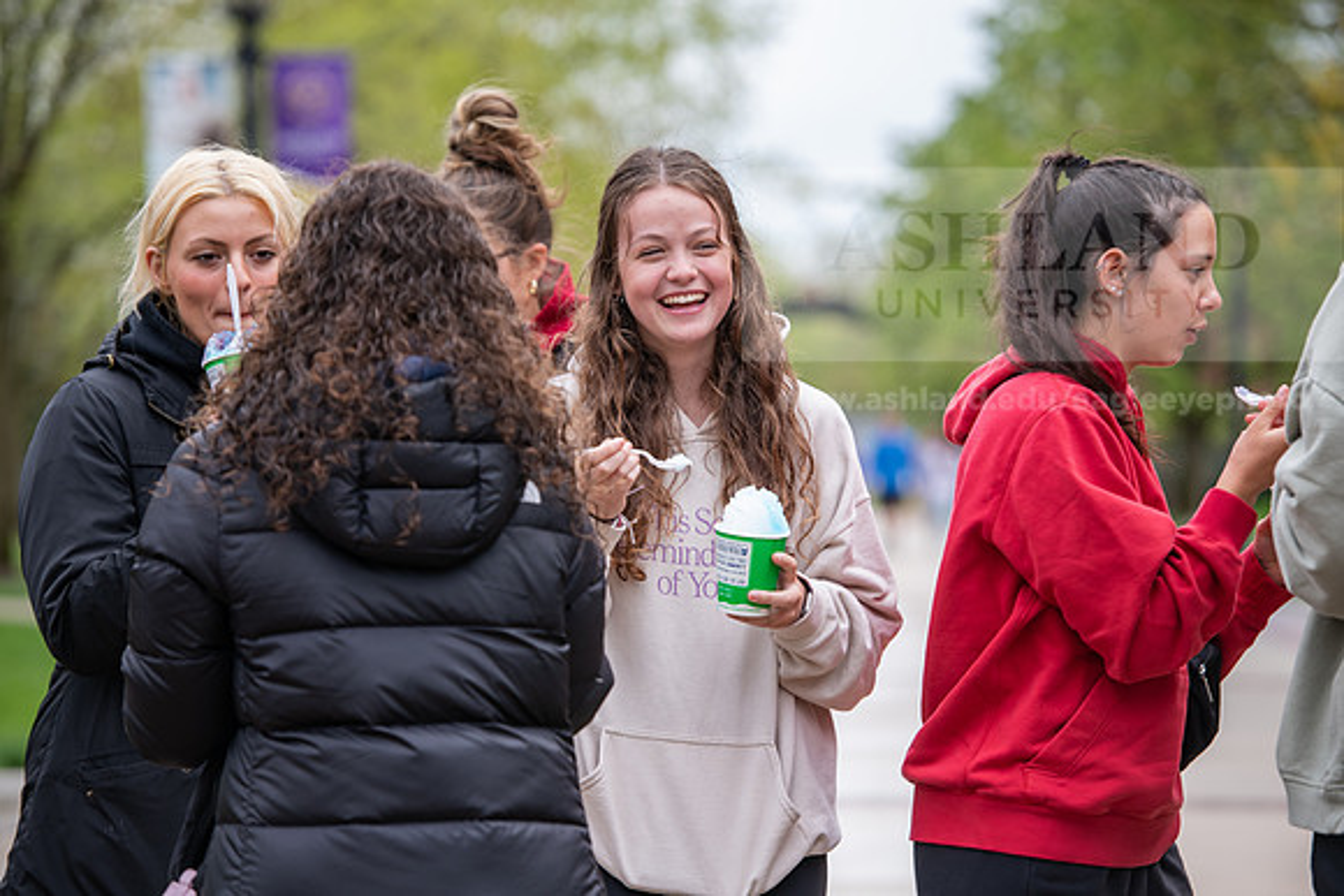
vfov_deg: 9.2
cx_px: 672
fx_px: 5601
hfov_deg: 13.7
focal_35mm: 150
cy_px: 448
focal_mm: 150
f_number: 4
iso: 125
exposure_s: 1/400
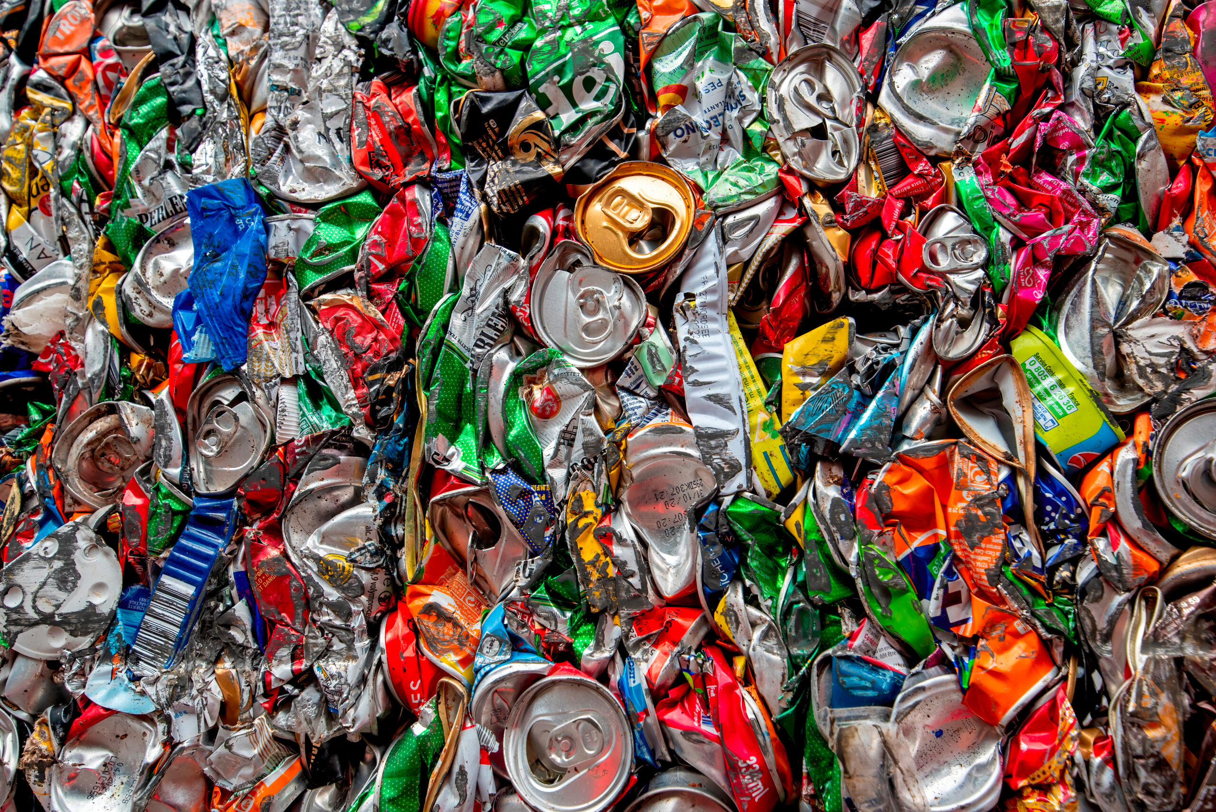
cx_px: 608
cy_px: 406
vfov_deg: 43.6
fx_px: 1014
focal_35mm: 30
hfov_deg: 61.9
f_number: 5.6
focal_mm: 30
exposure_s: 1/200
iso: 250
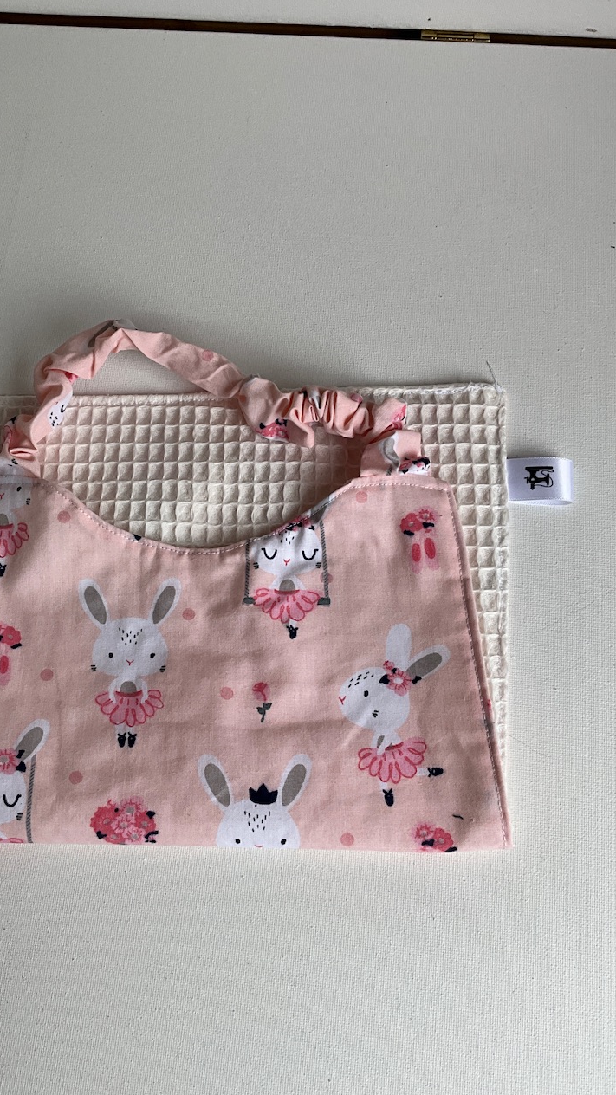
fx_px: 929
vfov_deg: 61.0
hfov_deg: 36.5
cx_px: 231
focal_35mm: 32
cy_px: 547
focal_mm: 3
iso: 25
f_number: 1.8
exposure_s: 1/495
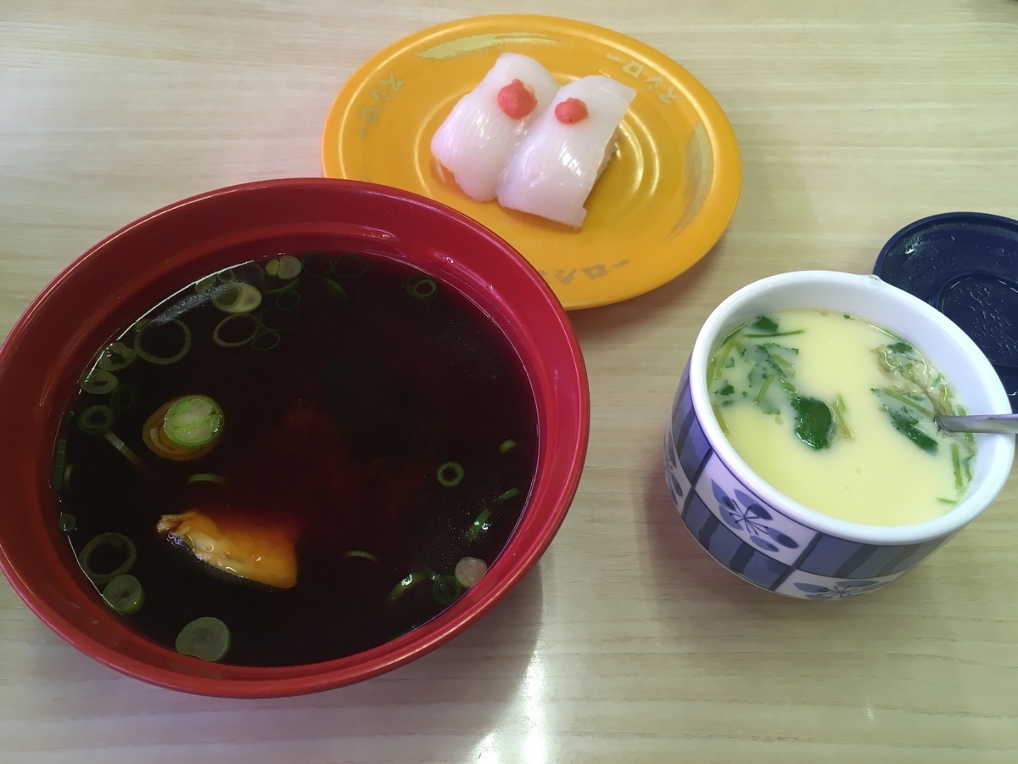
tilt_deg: -56.3
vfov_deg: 48.2
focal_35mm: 29
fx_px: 853
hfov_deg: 61.7
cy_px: 382
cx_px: 509
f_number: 2.2
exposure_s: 1/30
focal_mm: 4.15
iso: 50
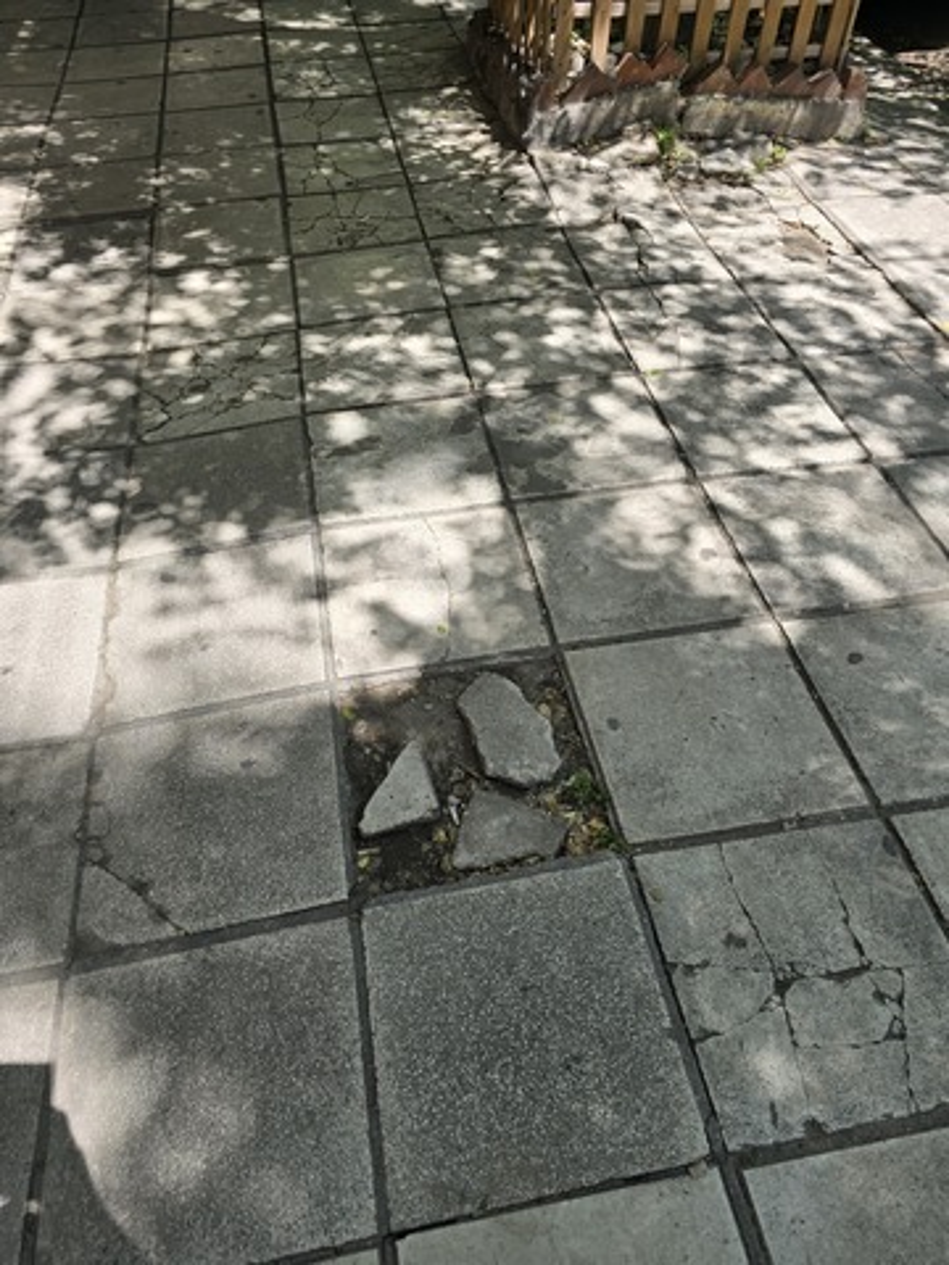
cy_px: 632
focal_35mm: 23
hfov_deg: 58.9
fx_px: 841
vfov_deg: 73.9
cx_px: 474
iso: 12
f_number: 1.7
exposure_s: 1/343
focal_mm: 6.3
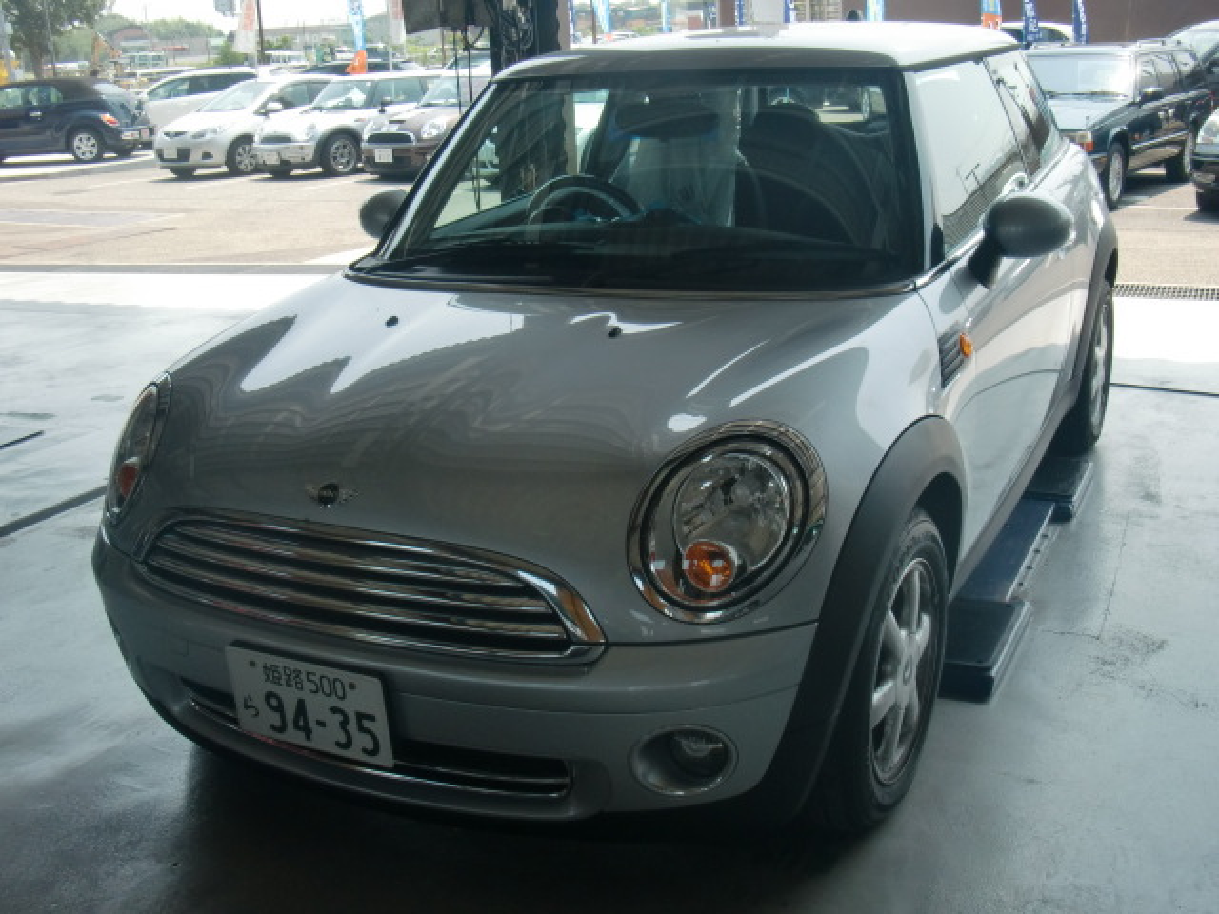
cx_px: 610
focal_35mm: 38
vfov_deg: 37.7
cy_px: 457
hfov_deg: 49.0
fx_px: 1338
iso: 64
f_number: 3.9
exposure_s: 1/200
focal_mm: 6.66
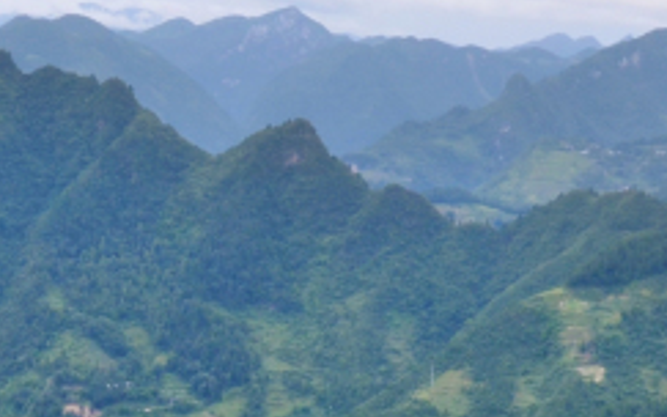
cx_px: 22
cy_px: 626
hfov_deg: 13.4
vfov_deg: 8.3
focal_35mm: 154
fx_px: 2800
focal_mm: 24
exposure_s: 1/160
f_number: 11
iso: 320
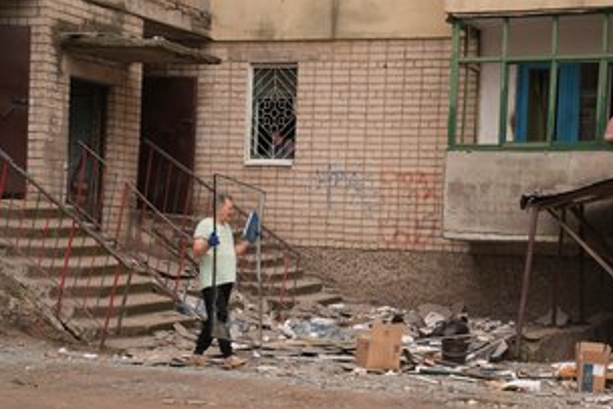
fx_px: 1567
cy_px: 267
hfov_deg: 22.1
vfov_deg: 14.9
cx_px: 351
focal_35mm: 92
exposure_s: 1/200
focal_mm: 70
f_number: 4
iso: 80
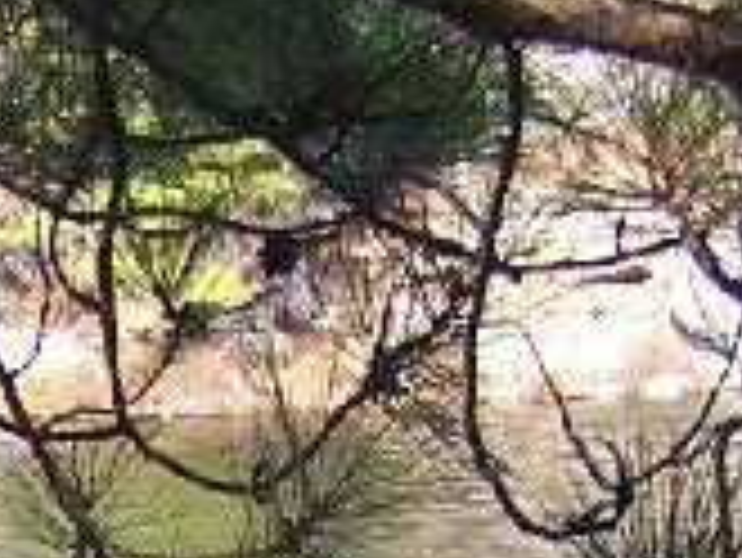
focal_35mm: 236
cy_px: 1629
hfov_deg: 8.0
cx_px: -751
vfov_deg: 5.9
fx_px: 5062
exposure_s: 1/200
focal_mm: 6.3
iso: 80
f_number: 2.8
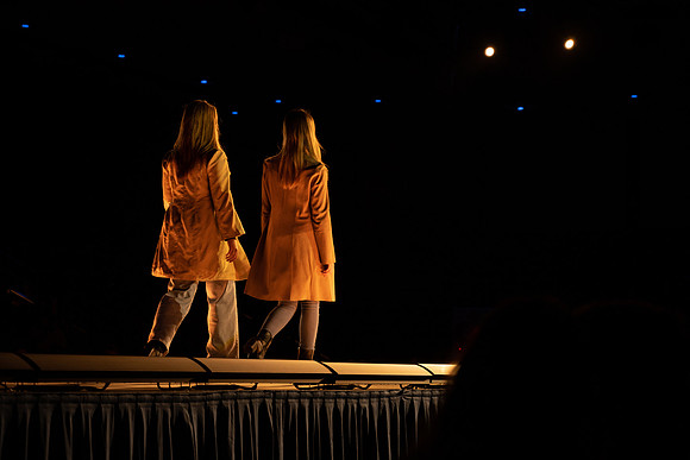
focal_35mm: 74
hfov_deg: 27.4
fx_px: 1414
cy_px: 230
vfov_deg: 18.5
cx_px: 345
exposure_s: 1/400
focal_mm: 70
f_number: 4
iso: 800
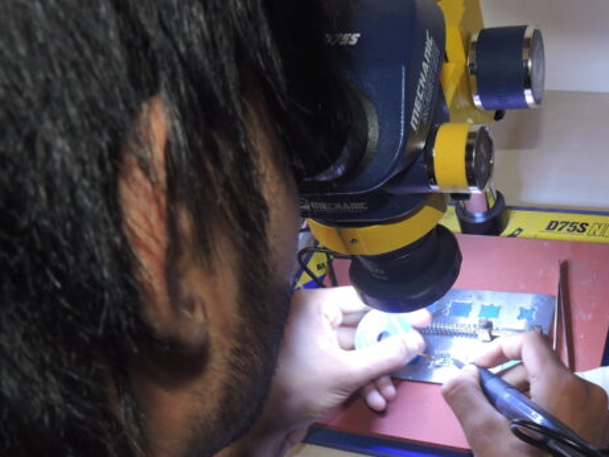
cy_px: 355
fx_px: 704
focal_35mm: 40
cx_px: 464
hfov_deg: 45.0
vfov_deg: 35.0
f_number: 3.3
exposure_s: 1/15
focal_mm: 4.3
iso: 140
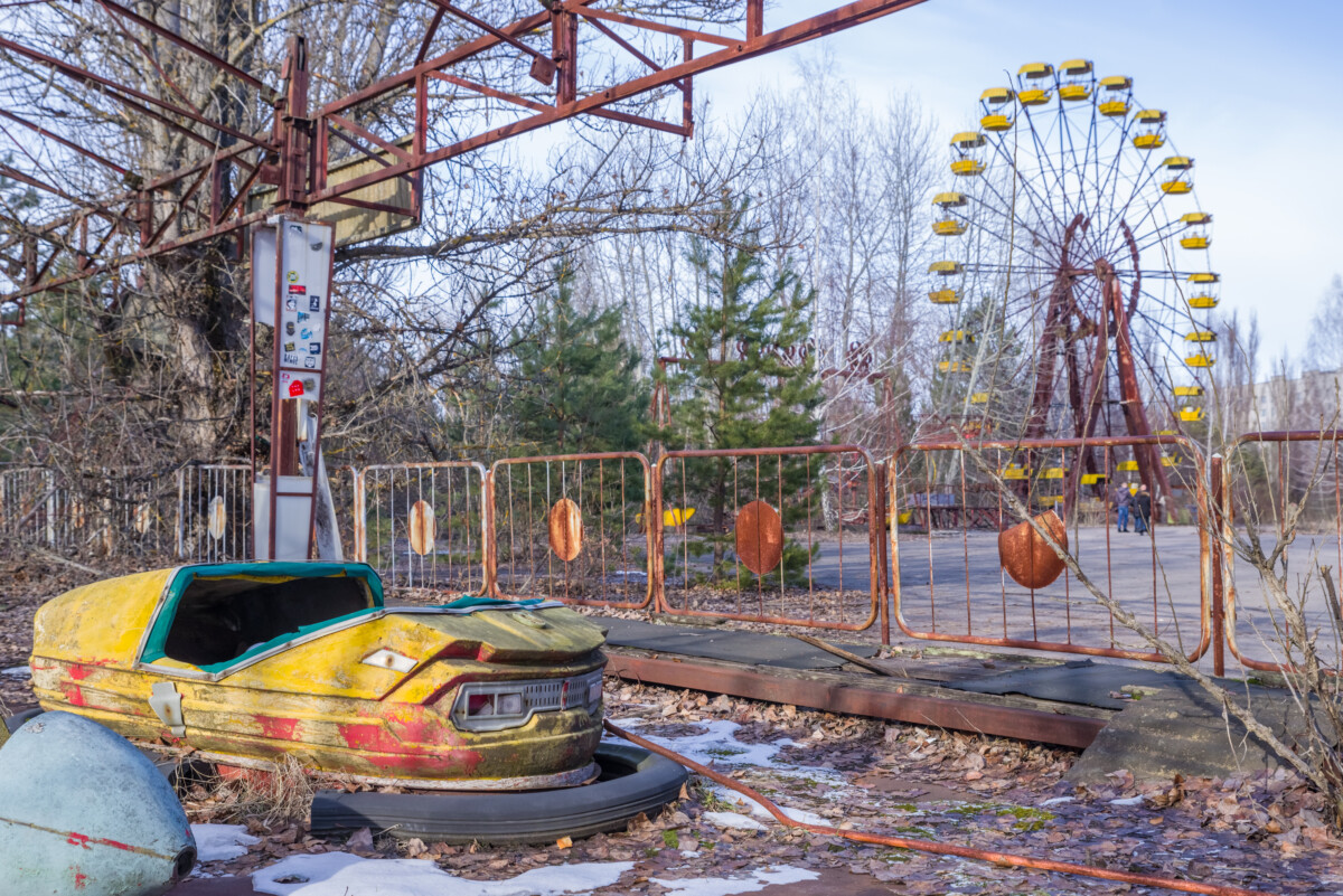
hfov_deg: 45.4
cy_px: 448
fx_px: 1605
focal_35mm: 43
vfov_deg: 31.2
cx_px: 672
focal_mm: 43
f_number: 6.3
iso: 400
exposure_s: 1/400
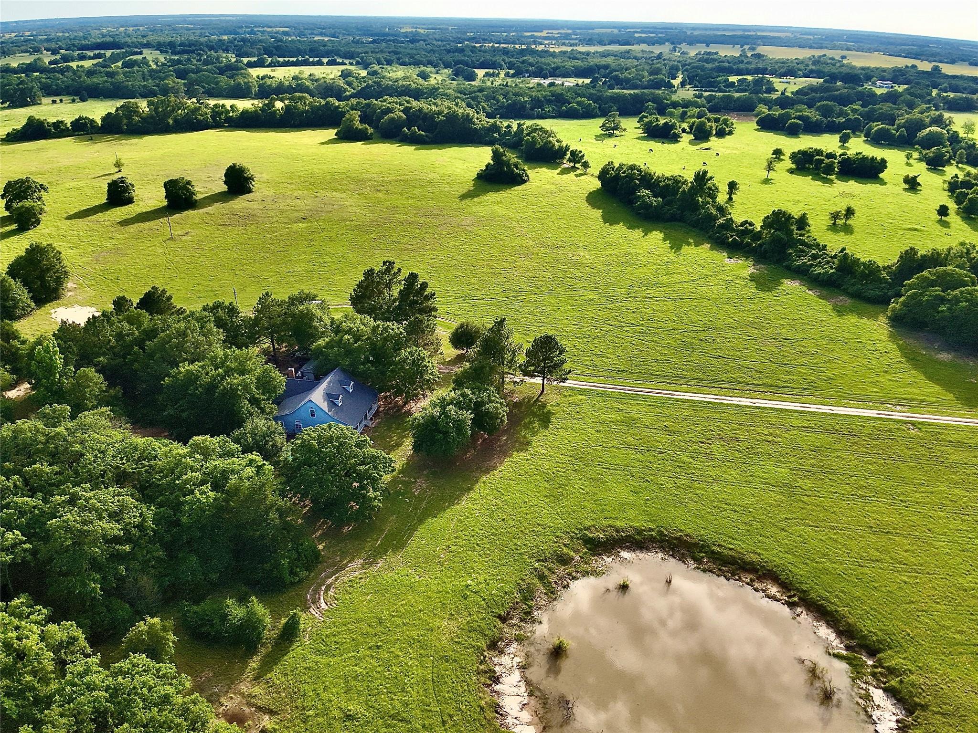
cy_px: 366
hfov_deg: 71.6
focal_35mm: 24
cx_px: 489
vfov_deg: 56.8
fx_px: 678
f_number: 2.8
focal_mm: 4.4
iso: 100
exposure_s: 1/1000
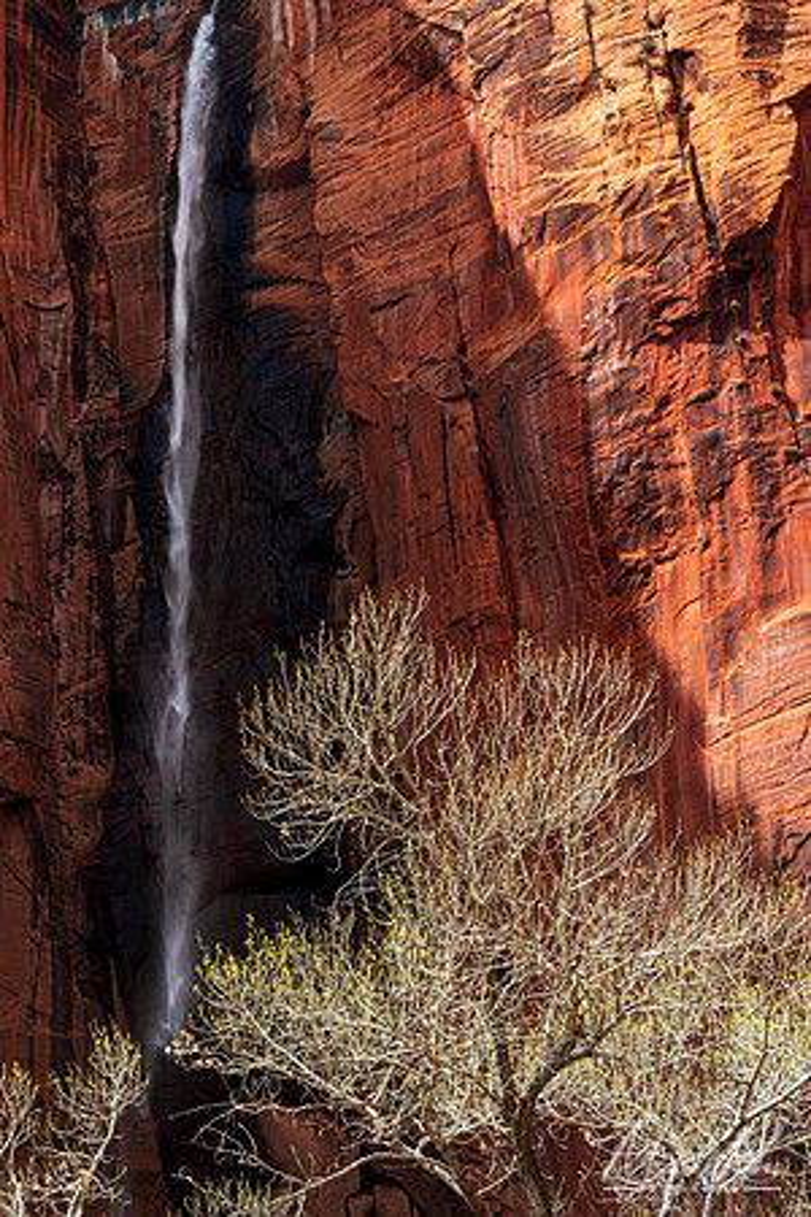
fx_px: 4055
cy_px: 608
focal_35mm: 120
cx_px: 406
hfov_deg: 11.4
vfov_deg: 17.1
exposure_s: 1/90
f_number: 8
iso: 100
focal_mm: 120
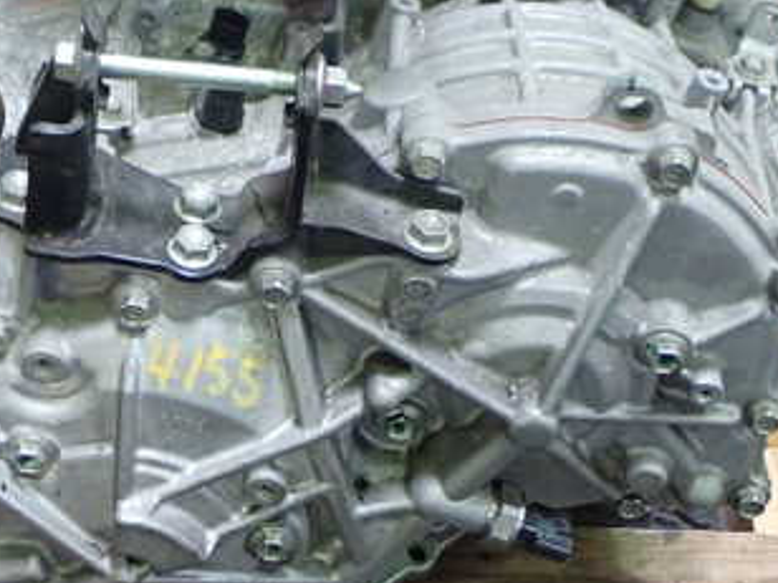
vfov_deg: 18.4
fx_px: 1798
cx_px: 232
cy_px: 280
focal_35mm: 80
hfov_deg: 24.2
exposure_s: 1/40
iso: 400
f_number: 2.8
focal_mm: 7.31
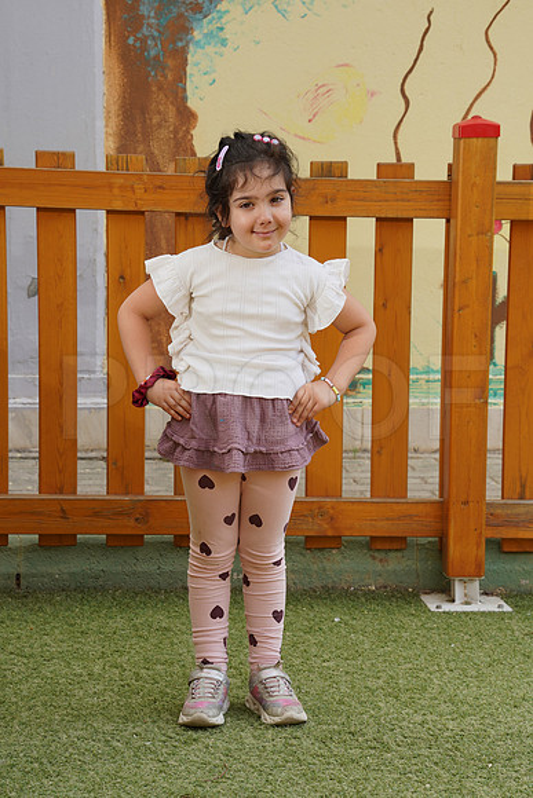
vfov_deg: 20.6
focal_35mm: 99
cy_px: 399
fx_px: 2197
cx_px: 266
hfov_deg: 13.8
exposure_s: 1/160
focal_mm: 99
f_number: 9
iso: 200
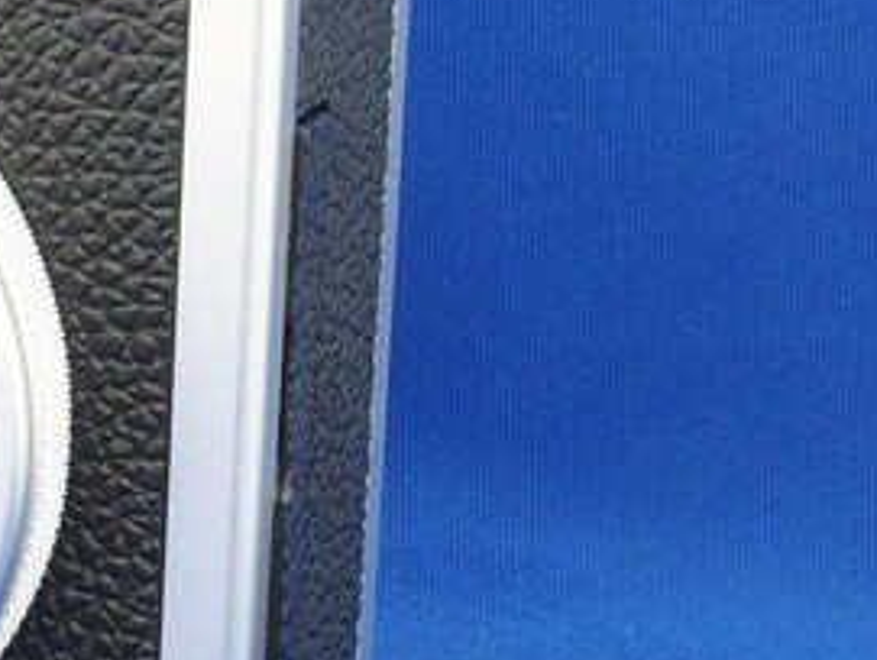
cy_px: 421
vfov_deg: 8.9
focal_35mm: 168
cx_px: -282
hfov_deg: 11.4
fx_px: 4262
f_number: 8
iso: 100
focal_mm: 8.1
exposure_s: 2
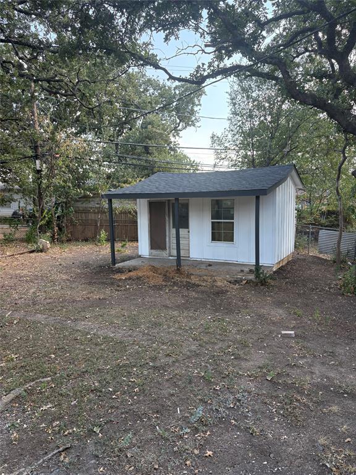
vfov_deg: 67.3
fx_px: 357
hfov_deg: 53.1
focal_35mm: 26
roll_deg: -0.3
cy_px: 238
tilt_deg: -6.0
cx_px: 178
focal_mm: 5.96
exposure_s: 1/266
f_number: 1.6
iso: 64
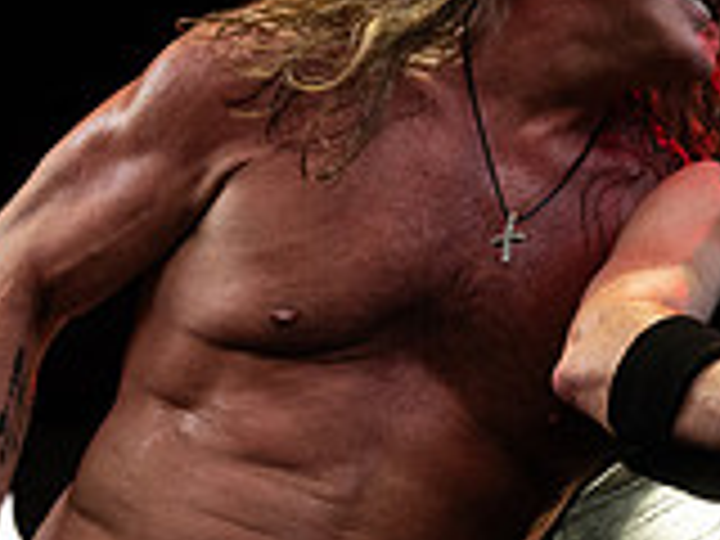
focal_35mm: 141
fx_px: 2933
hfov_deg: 13.4
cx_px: 973
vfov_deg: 10.5
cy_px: 306
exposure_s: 1/200
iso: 640
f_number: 4
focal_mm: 36
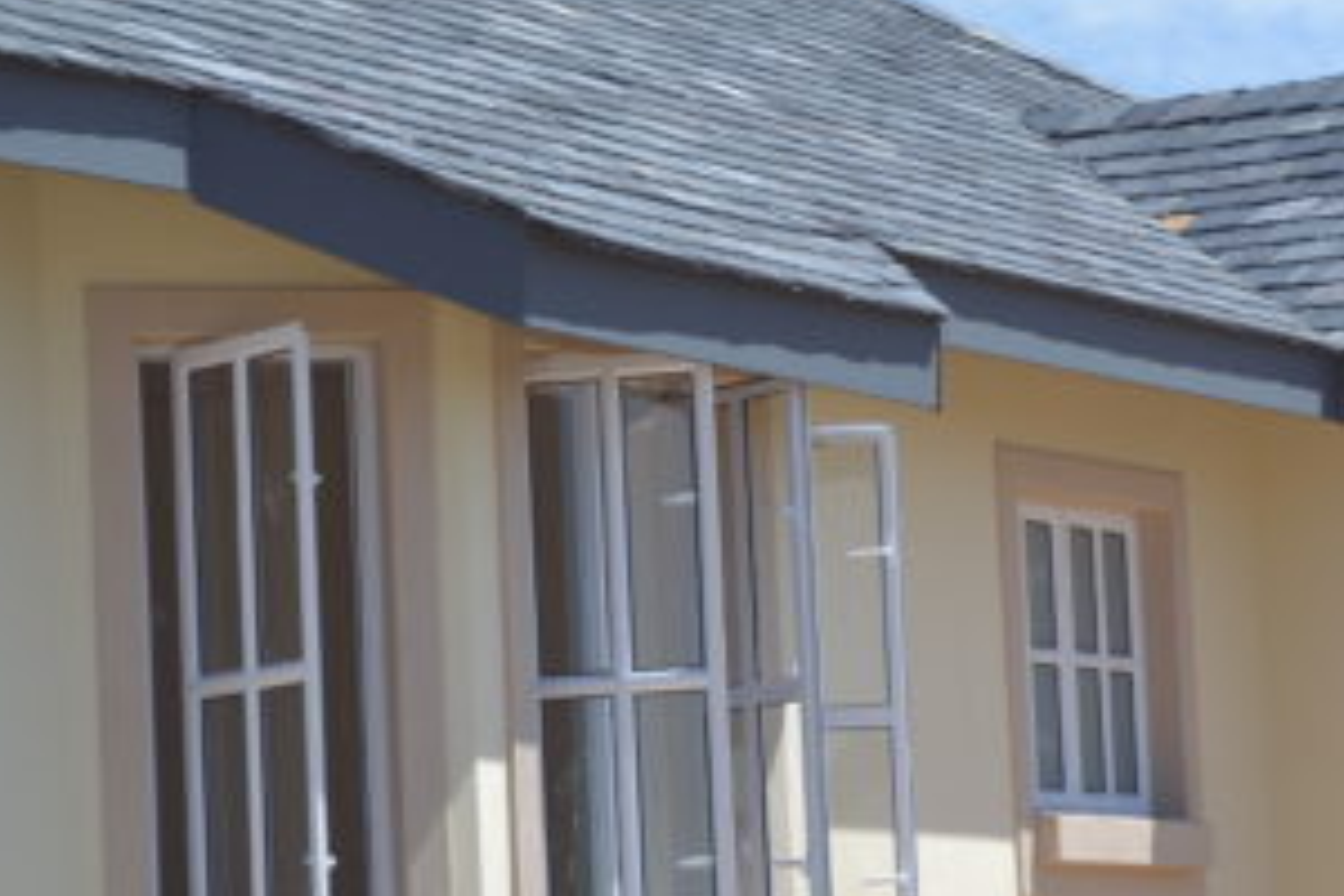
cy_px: 650
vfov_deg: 8.3
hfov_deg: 12.4
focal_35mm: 165
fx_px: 6160
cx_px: 1116
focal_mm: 55
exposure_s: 1/200
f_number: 7.1
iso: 100
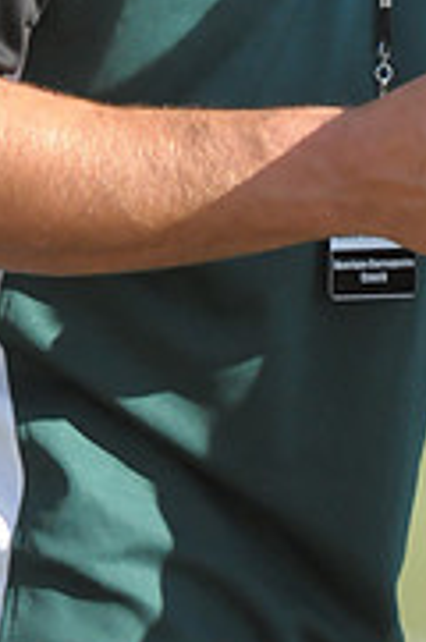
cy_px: -348
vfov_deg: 1.5
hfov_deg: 1.0
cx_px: 378
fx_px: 23928
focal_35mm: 1343
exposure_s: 1/4000
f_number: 4
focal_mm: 280
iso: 1600
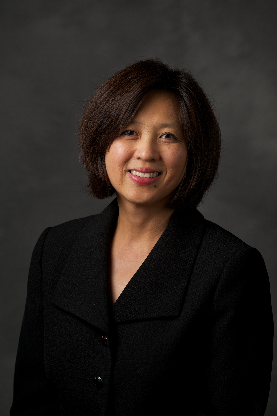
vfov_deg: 10.3
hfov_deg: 6.9
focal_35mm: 200
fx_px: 2311
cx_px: 138
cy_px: 208
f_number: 6.3
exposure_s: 1/200
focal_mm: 200
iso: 200
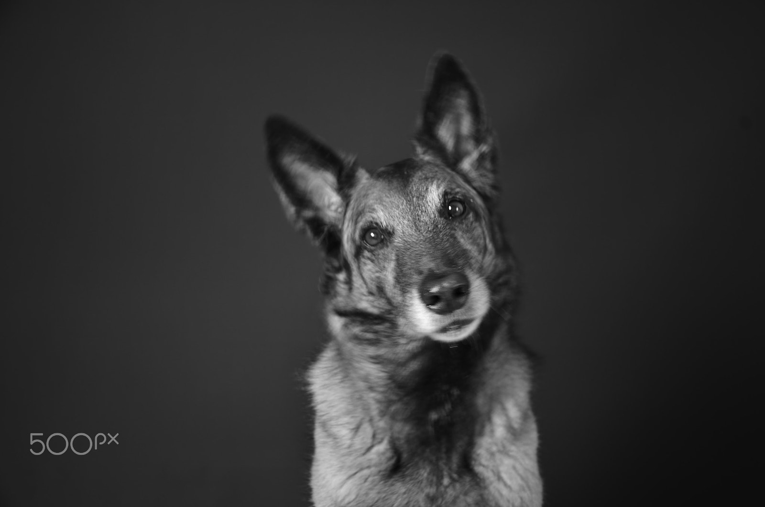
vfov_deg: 29.7
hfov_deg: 43.7
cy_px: 254
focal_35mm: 45
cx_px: 382
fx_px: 954
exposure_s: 1/8
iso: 100
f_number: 4
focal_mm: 30
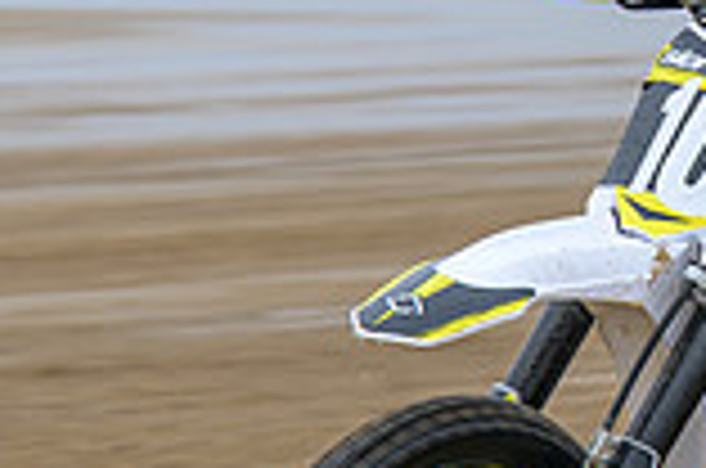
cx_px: 495
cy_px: 203
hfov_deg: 4.5
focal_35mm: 462
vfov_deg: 3.0
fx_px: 9042
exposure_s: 1/250
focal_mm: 71
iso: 140
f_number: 4
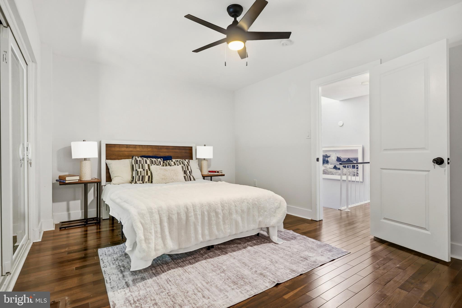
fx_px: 218
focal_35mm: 17
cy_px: 154
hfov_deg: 93.3
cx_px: 231
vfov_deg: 70.4
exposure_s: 1/13
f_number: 2.8
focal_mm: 17
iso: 320
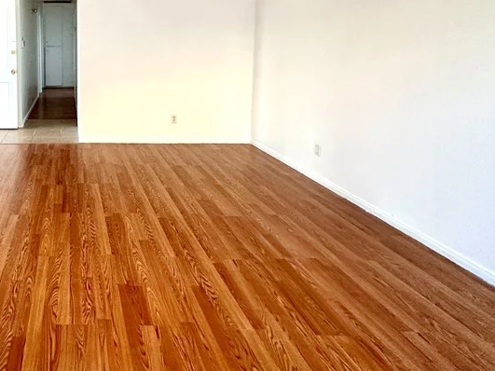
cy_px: 74
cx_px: 56
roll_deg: +0.6
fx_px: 386
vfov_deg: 48.4
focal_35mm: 27
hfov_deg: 56.9
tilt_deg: -4.4
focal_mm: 2.22
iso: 250
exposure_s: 1/120
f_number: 2.2
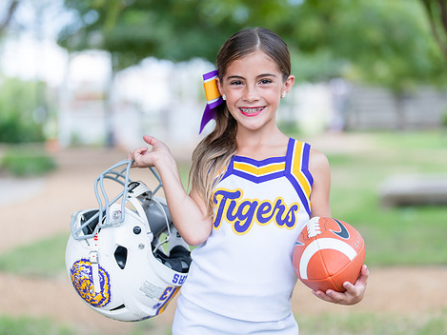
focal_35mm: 65
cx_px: 249
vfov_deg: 22.6
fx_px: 840
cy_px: 184
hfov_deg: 29.8
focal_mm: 50
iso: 200
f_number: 1.2
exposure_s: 1/400
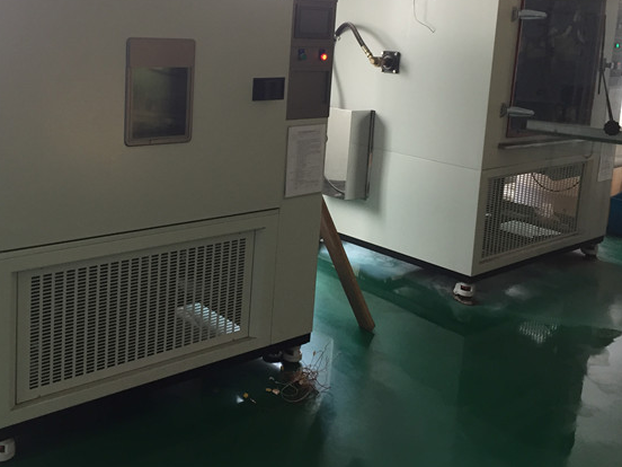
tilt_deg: -9.0
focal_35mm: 42
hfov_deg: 44.7
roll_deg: -4.1
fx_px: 755
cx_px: 275
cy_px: 150
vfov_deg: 34.0
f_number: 2.2
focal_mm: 4.15
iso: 125
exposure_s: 1/33
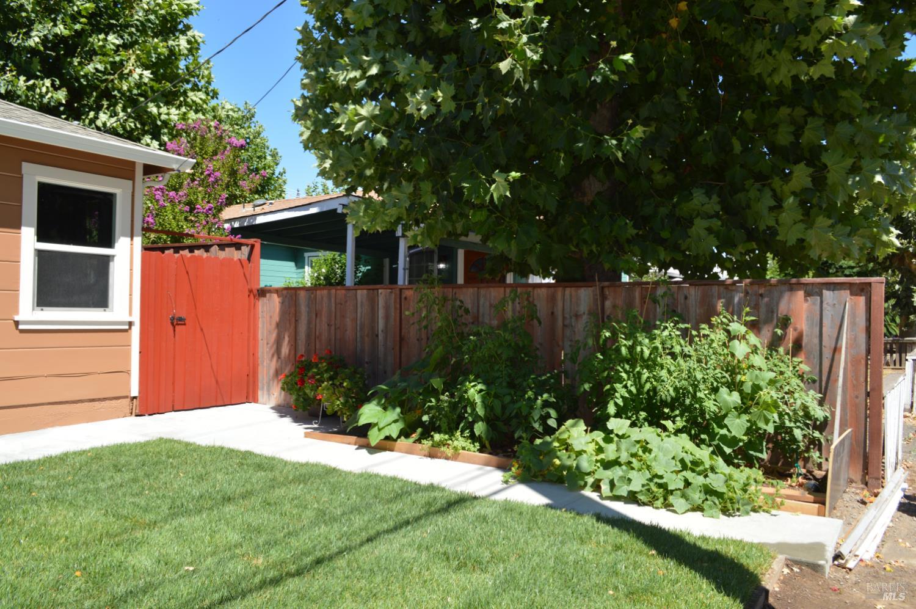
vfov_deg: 47.8
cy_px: 304
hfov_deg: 67.4
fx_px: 686
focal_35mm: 27
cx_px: 458
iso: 100
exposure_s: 1/200
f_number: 6.3
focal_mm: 18
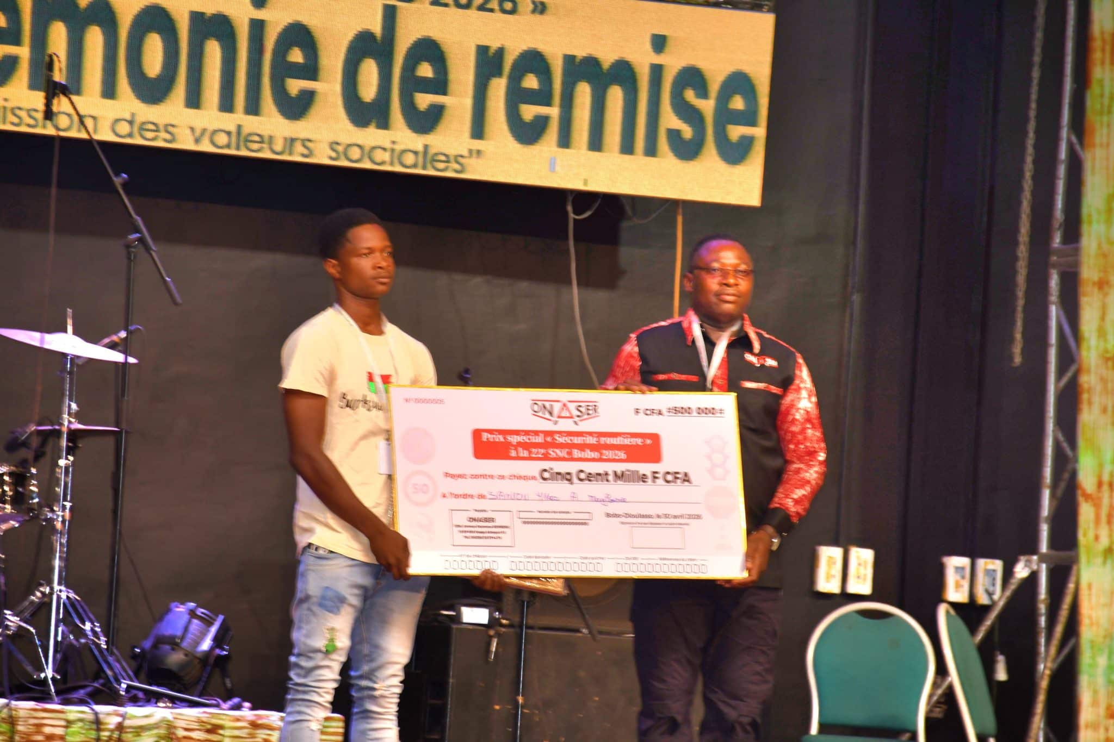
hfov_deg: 11.8
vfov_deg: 7.9
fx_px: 5384
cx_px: 557
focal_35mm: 174
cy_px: 371
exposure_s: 1/60.2
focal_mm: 116
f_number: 5.6
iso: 500
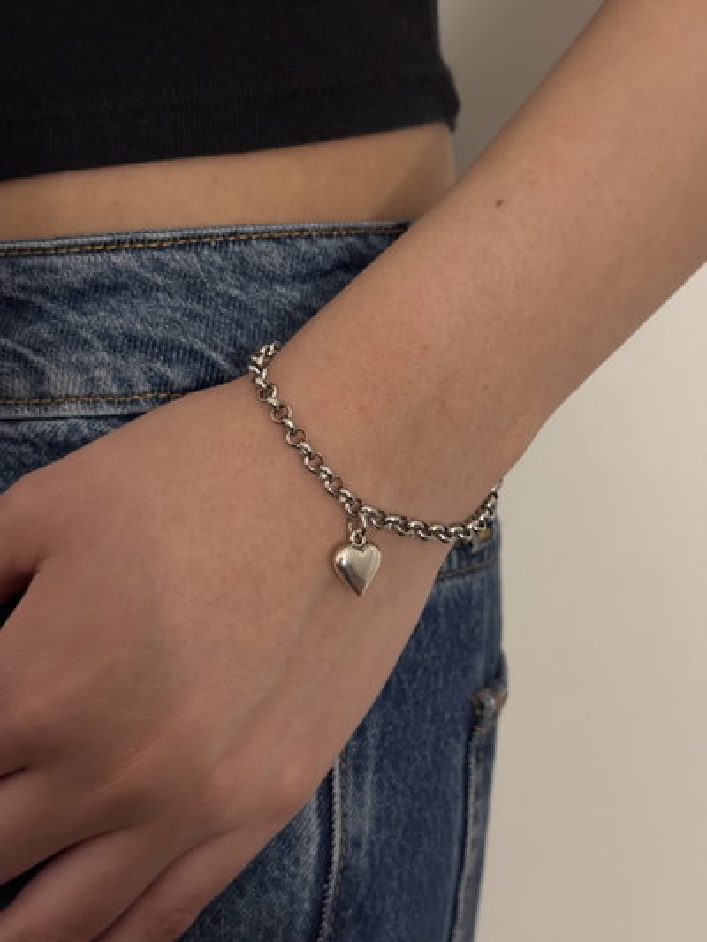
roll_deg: +0.4
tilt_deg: -7.6
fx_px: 1307
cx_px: 354
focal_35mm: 48
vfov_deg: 39.6
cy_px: 471
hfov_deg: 30.3
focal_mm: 6.76
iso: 500
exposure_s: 1/33
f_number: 1.78
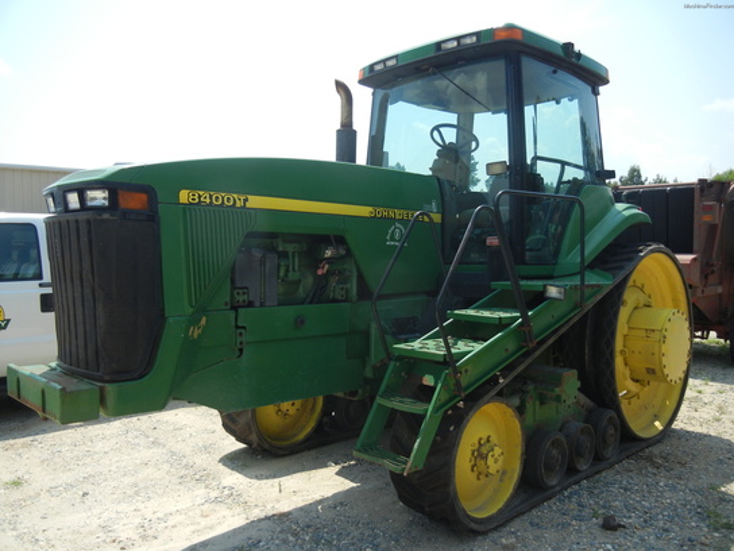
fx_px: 636
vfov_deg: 46.8
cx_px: 367
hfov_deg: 60.0
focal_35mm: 30
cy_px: 276
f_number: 7
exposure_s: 1/317
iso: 160
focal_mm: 5.4
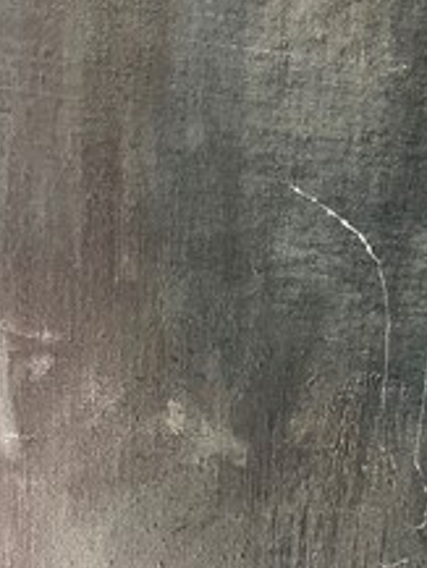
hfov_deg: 29.7
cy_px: 421
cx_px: 333
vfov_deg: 38.7
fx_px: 789
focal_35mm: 48
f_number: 1.6
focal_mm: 5.1
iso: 500
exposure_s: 1/25
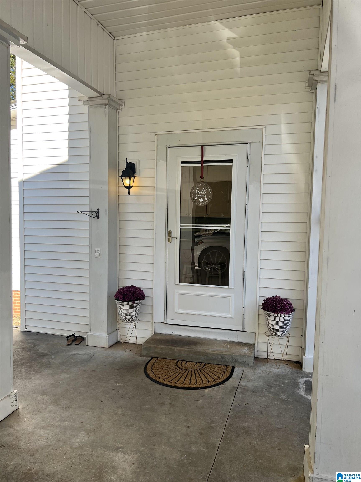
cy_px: 241
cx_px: 180
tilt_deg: -3.6
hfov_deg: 53.1
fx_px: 362
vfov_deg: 67.3
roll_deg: -1.6
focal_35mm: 26
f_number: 1.5
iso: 50
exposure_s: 1/692
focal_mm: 5.7
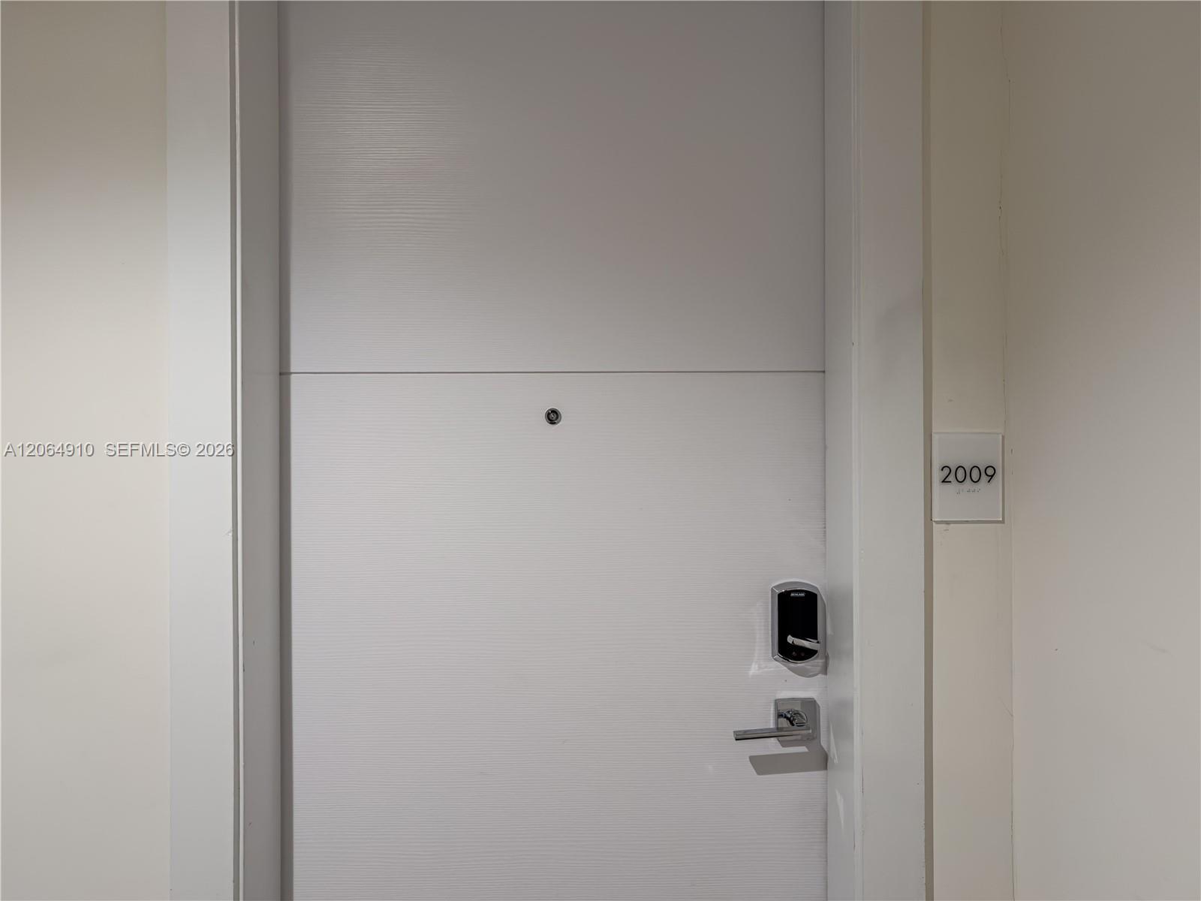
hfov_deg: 71.6
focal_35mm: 24
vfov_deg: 56.8
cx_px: 600
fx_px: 833
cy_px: 450
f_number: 1.8
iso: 125
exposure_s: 1/60
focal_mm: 6.86
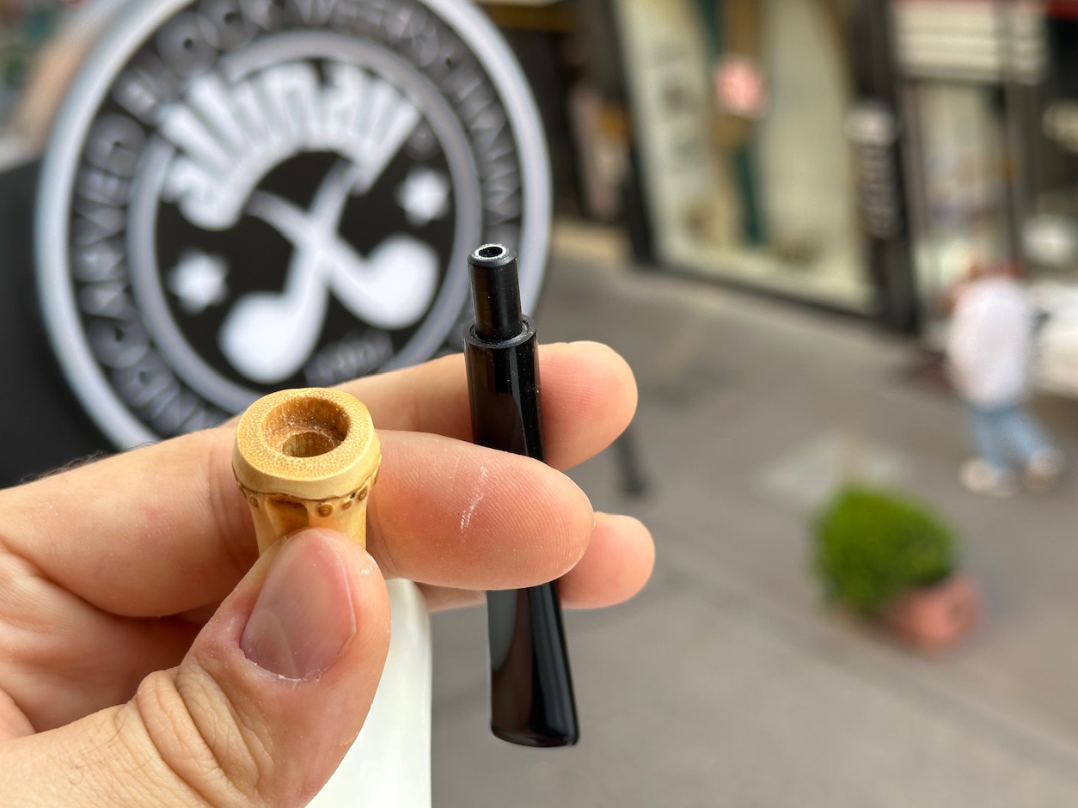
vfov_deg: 29.7
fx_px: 1526
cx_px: 540
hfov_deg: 38.9
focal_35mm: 49
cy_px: 406
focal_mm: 6.86
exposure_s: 1/358
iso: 64
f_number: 1.78
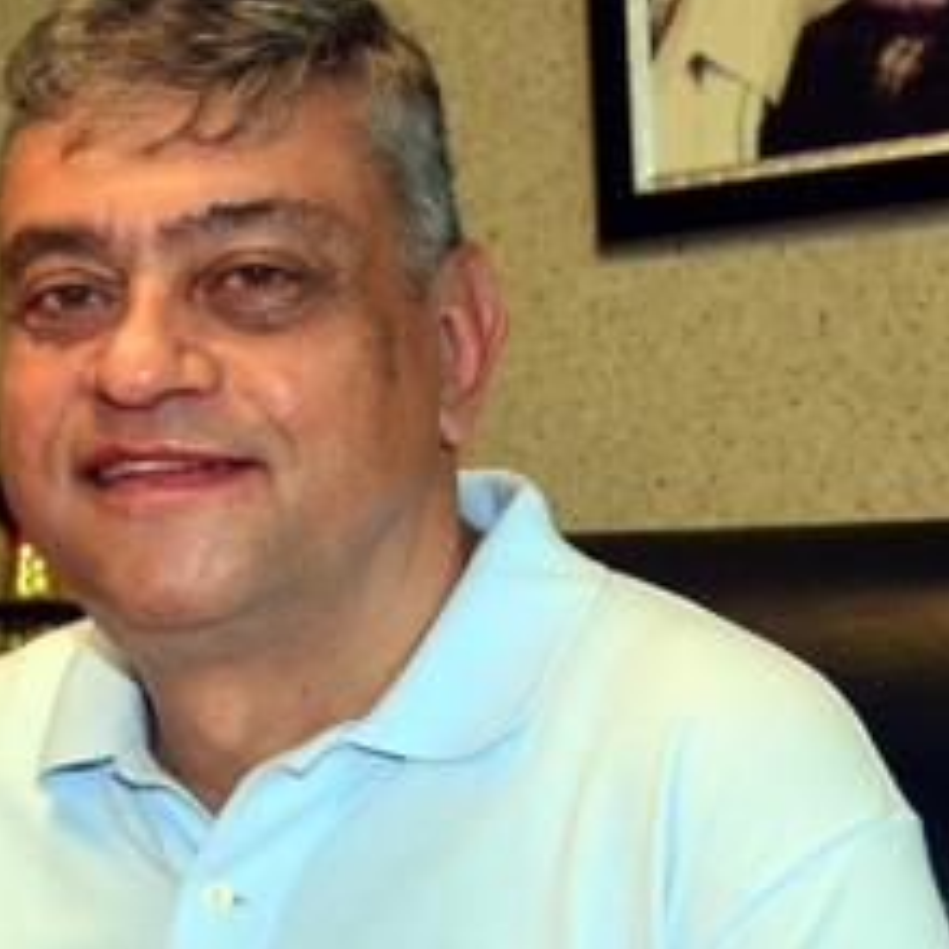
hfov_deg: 17.7
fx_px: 2947
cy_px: 669
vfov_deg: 18.2
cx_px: -99
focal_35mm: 95
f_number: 9
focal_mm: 40
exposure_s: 1/200
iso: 5000
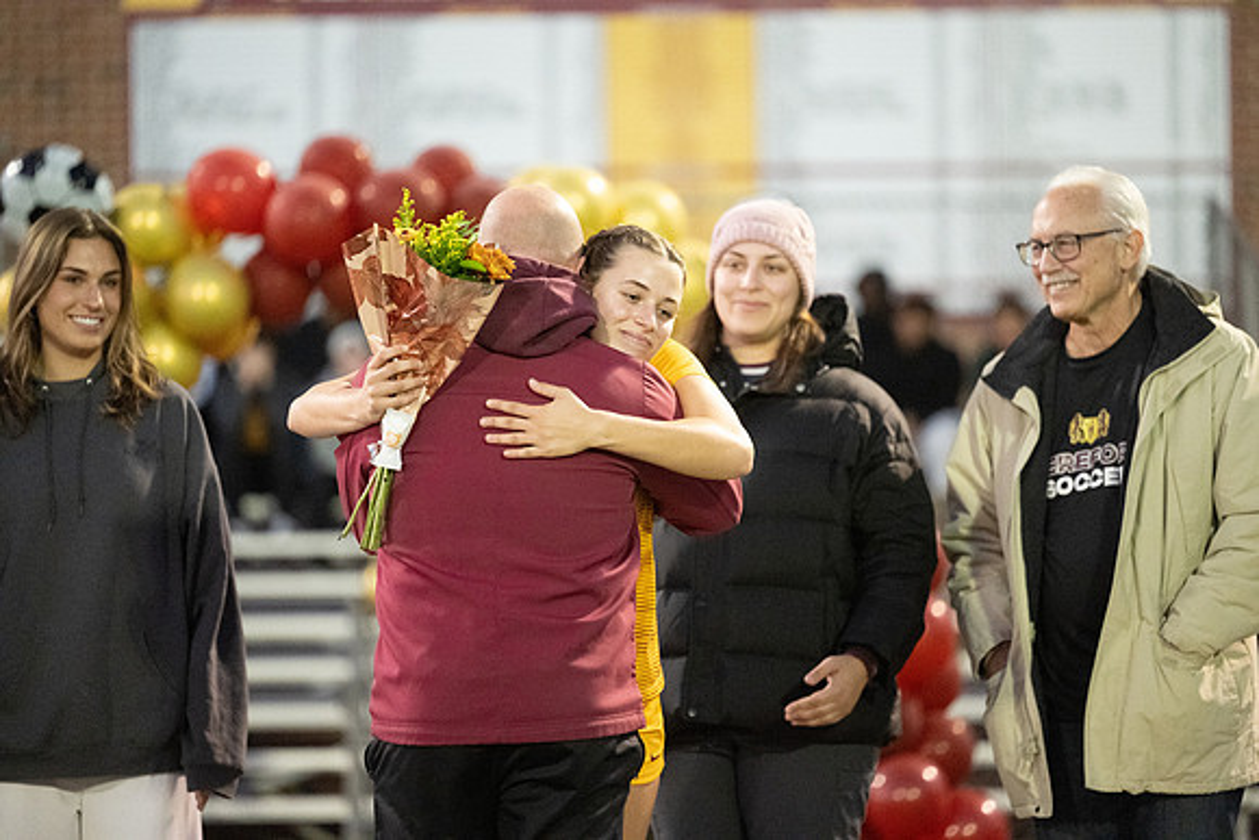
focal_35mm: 180
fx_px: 6296
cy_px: 420
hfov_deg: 11.4
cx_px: 630
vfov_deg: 7.6
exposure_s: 1/640
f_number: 2.8
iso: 16000
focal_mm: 180
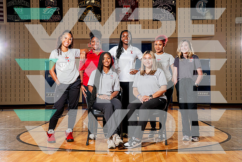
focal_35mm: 46
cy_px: 81
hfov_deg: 42.7
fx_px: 309
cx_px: 121
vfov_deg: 29.3
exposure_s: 1/250
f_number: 5.6
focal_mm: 46
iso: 200
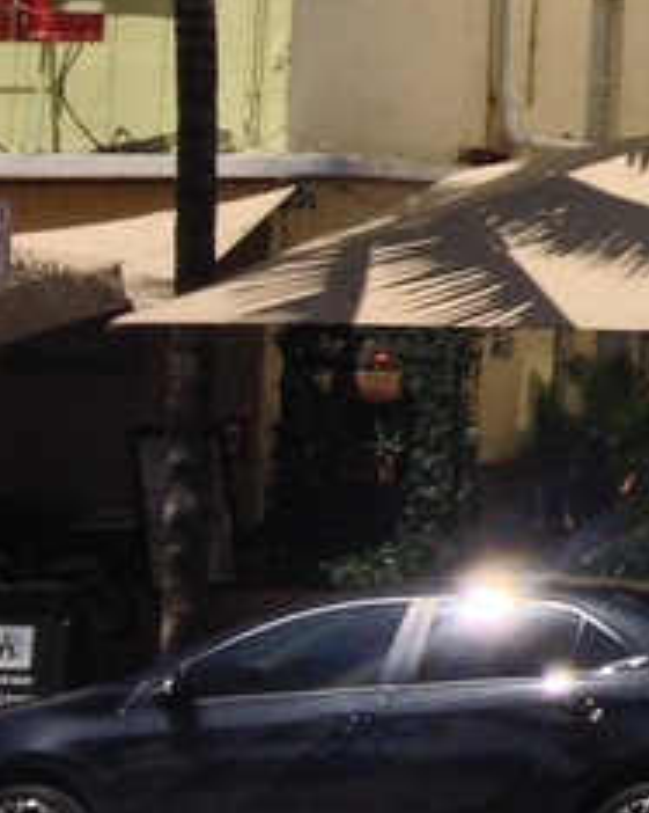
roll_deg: +1.3
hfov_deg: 7.9
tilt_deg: +6.4
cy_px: -313
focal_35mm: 175
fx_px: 4204
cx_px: 1791
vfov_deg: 10.7
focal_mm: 4.28
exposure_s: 1/3460
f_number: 2.4
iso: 50
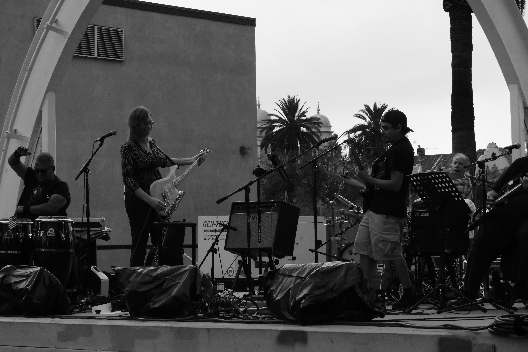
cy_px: 176
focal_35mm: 96
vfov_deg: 14.3
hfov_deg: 21.2
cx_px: 264
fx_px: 1408
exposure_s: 1/640
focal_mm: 64
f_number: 18
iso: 6400
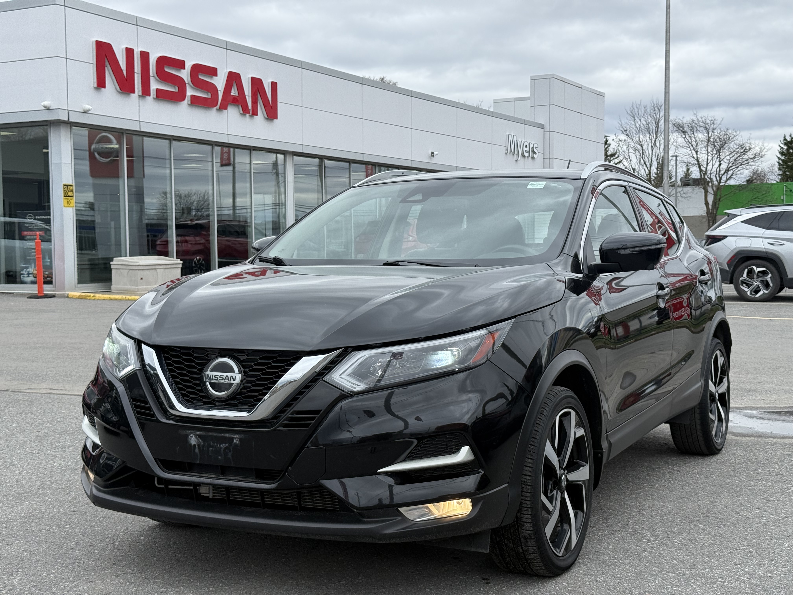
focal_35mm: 48
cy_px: 298
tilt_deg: -2.6
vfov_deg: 30.3
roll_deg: +1.0
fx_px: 1100
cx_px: 396
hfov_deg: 39.7
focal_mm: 6.76
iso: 64
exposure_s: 1/2208
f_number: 1.78
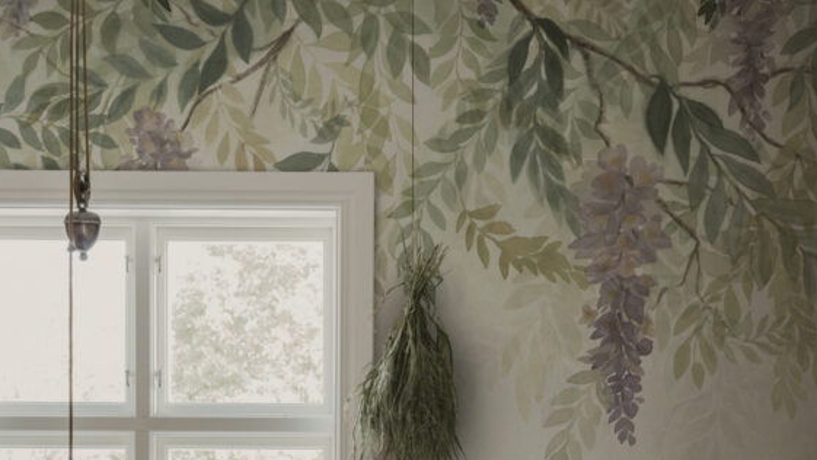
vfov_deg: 13.8
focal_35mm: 84
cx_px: 427
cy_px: 620
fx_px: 1820
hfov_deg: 25.3
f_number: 4.5
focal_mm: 50
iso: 1000
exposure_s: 1/15
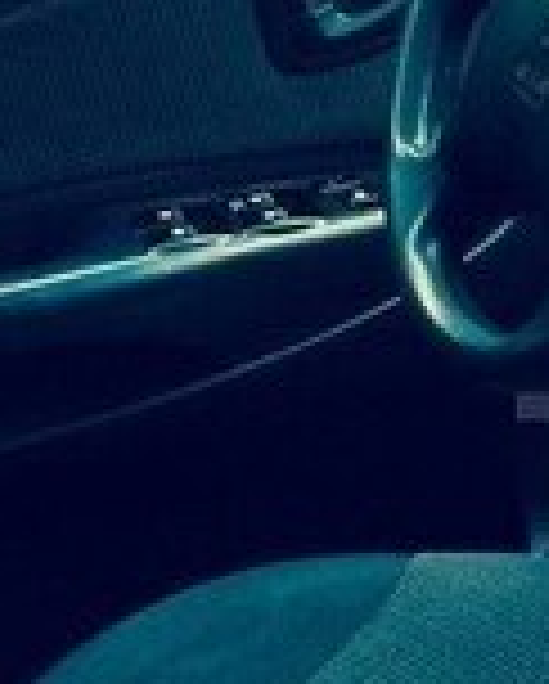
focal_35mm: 123
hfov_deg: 11.7
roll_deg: -2.7
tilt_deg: -21.6
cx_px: 976
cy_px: 461
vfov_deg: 15.6
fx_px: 2493
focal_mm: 4.15
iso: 50
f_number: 2.2
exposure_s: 1/33
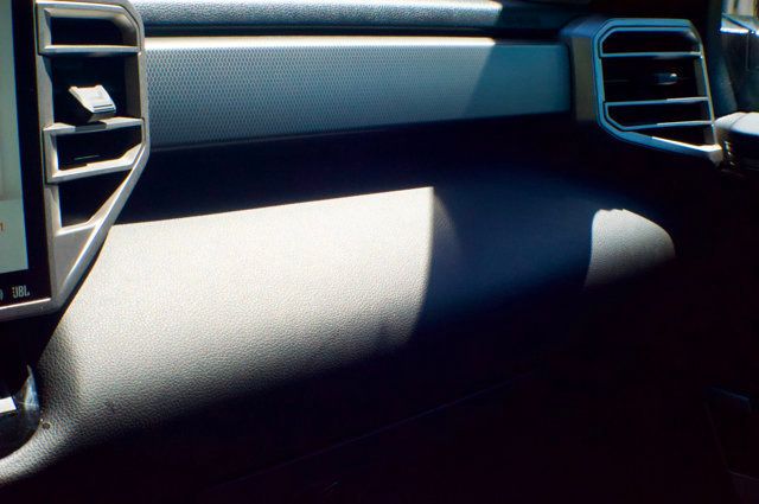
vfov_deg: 18.1
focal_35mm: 75
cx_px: 380
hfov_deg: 27.0
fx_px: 1579
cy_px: 252
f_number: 13
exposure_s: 1/640
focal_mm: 50
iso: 2000
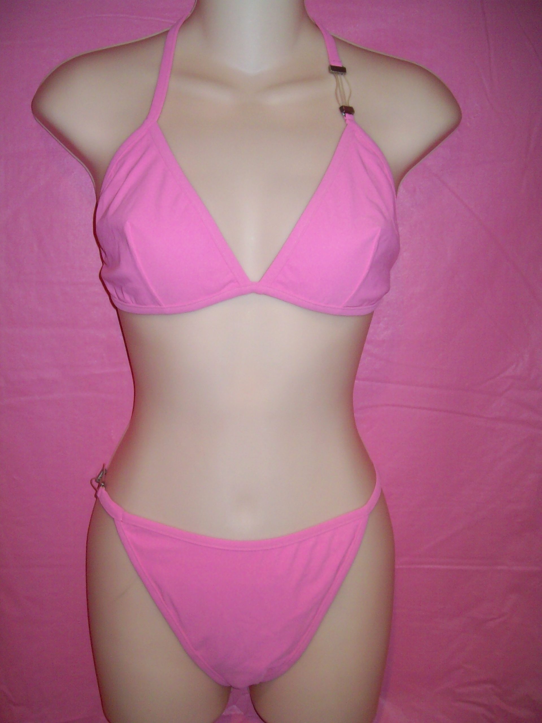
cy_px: 362
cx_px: 271
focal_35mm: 36
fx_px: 752
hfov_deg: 39.6
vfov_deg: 51.4
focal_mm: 6
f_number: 2.7
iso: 80
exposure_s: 1/64
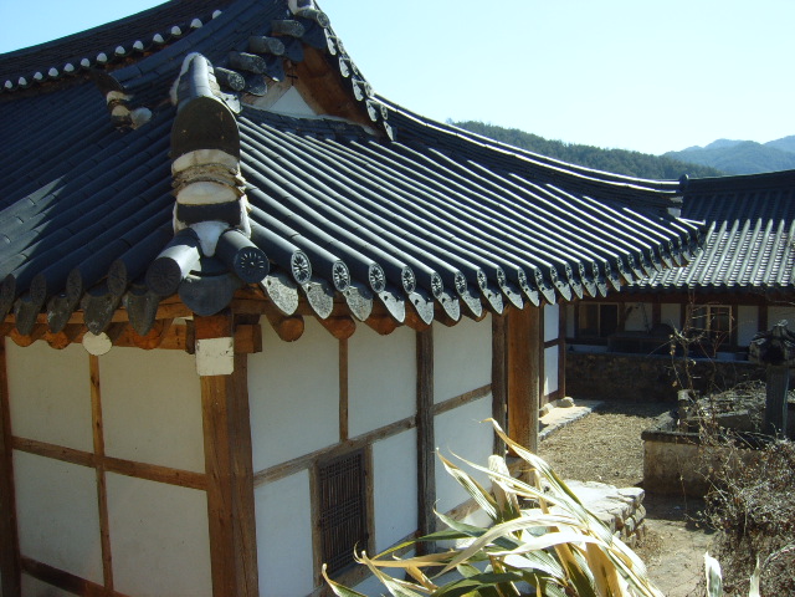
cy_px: 298
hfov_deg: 52.6
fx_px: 804
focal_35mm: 35
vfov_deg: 40.7
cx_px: 398
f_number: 5.8
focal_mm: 5.8
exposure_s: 1/350
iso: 50
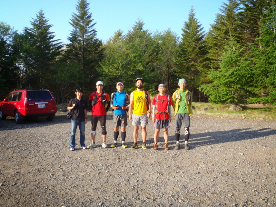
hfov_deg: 63.4
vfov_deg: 49.7
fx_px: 223
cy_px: 104
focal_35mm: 28
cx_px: 138
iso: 80
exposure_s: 1/160
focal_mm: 5
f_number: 3.9
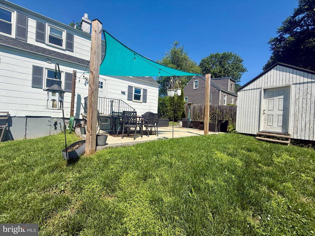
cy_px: 118
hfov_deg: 102.1
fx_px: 127
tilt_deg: +2.3
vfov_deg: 85.7
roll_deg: -3.6
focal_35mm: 14
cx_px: 158
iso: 50
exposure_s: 1/2841
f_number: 2.2
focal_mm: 2.22
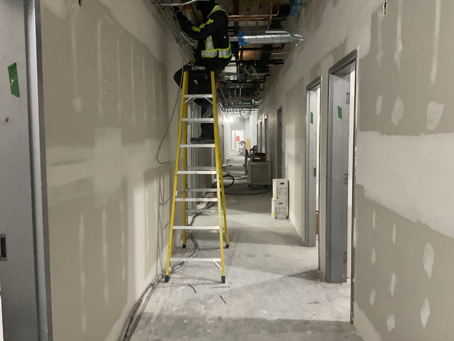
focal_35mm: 29
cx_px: 227
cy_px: 170
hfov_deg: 61.7
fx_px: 380
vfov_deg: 48.2
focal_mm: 3
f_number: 1.8
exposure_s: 1/60
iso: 250
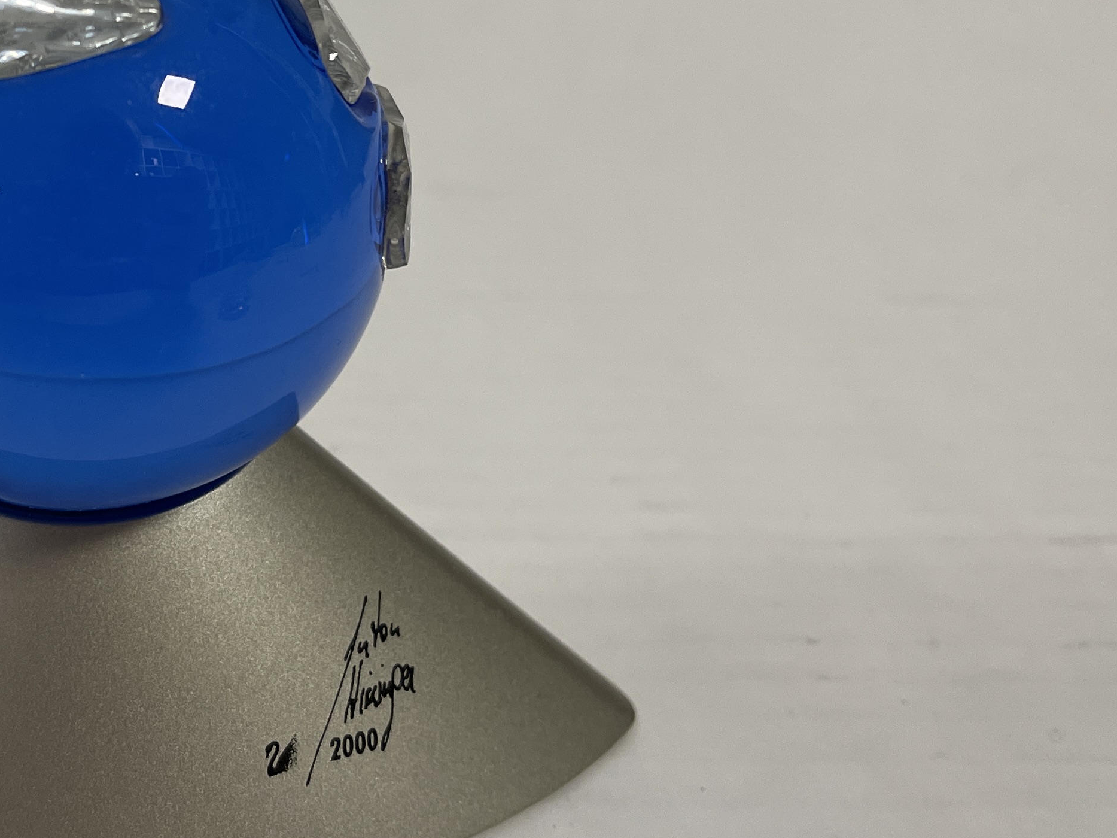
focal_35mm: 54
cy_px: 171
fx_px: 1742
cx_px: 75
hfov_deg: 33.3
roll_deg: -3.1
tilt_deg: -22.6
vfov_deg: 26.5
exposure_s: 1/100
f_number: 1.6
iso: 125
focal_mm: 5.1
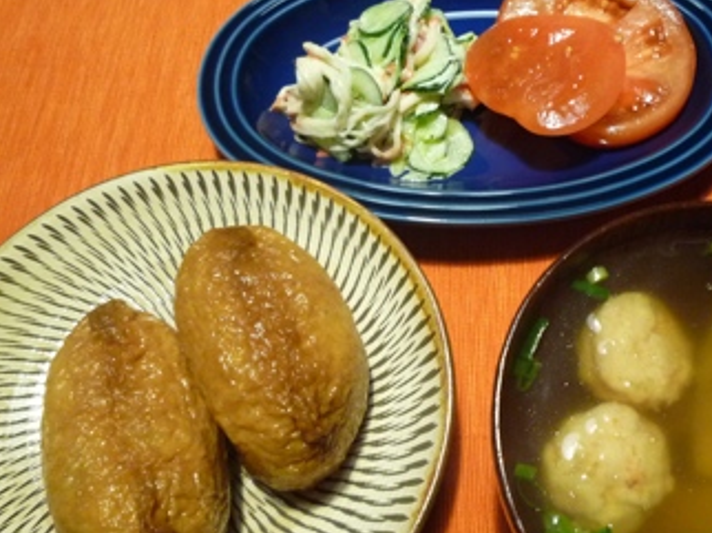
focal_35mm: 33
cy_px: 296
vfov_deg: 42.8
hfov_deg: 54.4
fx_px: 678
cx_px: 468
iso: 400
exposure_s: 1/8
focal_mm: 4.4
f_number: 2.8
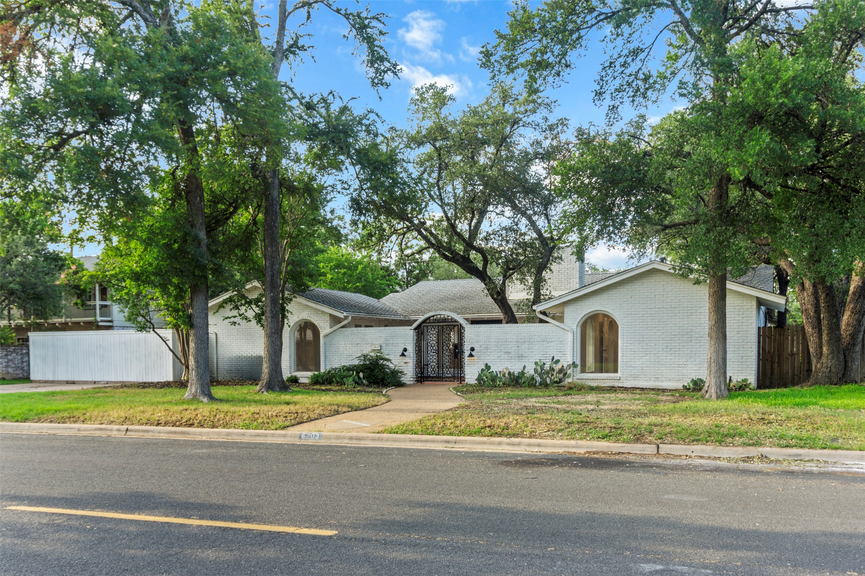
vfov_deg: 43.6
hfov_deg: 61.9
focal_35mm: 30
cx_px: 432
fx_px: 721
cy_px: 288
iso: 160
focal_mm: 20
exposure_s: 1/20
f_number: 8
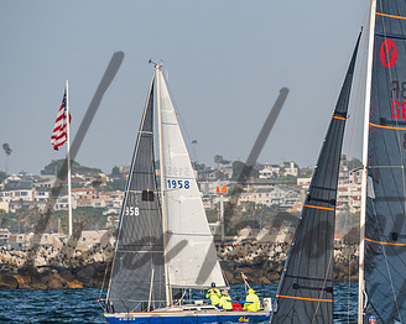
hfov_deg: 4.8
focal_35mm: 403
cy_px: 227
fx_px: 4840
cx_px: 354
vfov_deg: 3.8
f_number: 8
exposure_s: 1/1000
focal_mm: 200
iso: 400
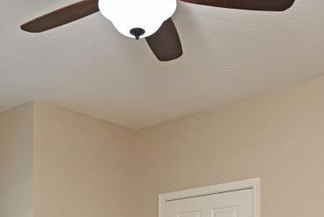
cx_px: 138
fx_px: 513
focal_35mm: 57
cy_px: 289
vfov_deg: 21.4
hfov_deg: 35.0
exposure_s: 1/60
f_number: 4
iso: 250
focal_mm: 14
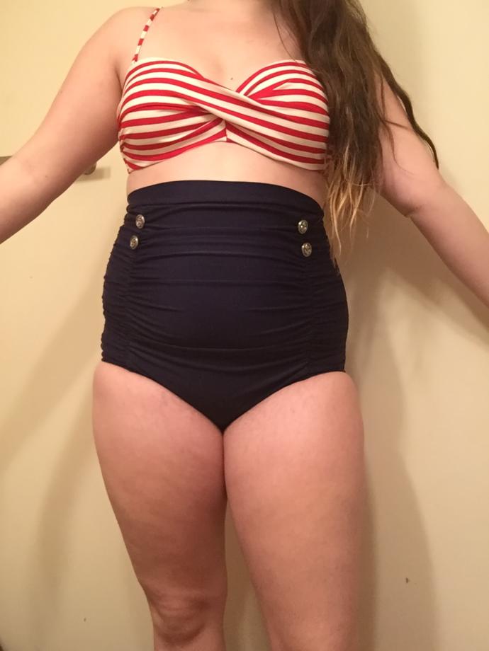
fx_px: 584
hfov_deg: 45.4
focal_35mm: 31
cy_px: 326
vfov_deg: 58.4
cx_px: 244
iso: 320
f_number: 2.2
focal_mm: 2.65
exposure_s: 1/17
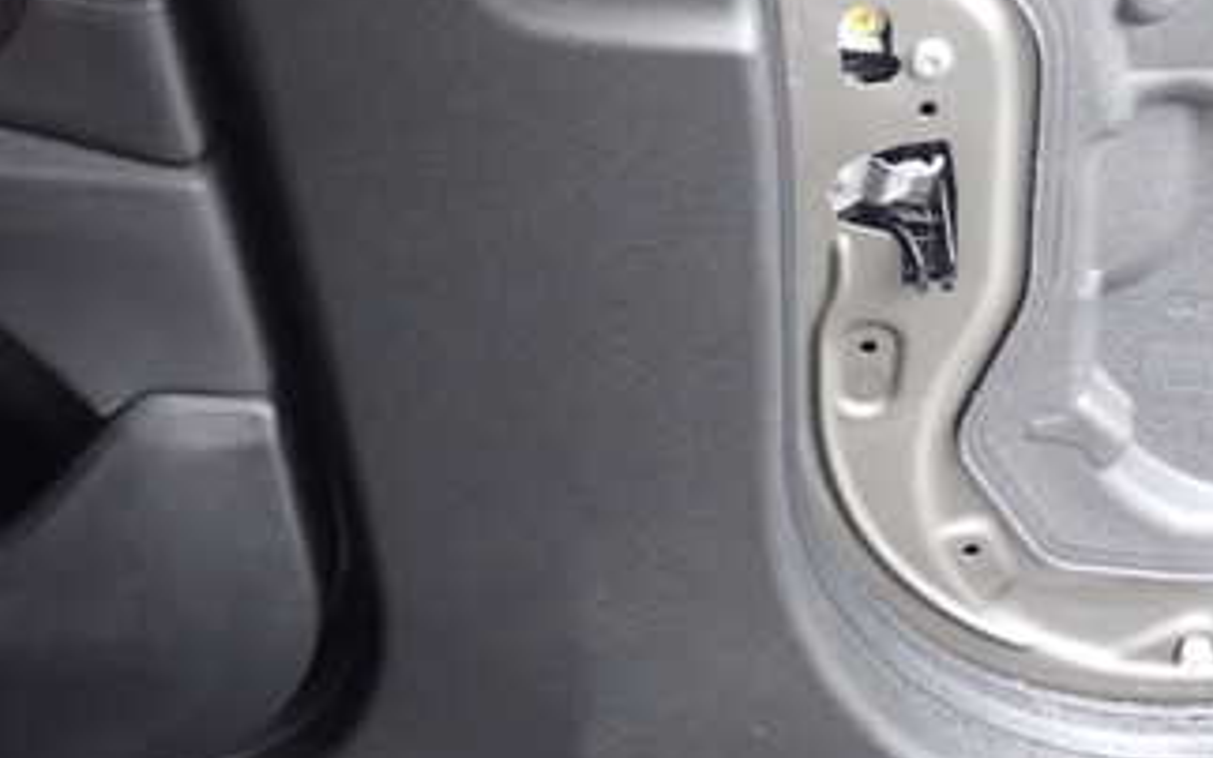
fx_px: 1951
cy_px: 154
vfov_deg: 21.7
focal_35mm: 59
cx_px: 462
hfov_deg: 34.4
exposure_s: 1/25
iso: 800
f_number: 2.3
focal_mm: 5.4
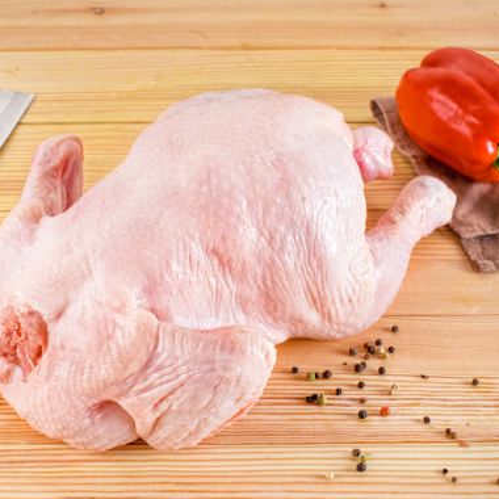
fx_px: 1076
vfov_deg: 26.1
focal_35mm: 66
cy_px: 256
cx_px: 157
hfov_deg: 25.9
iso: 100
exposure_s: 1/125
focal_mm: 50
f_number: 13
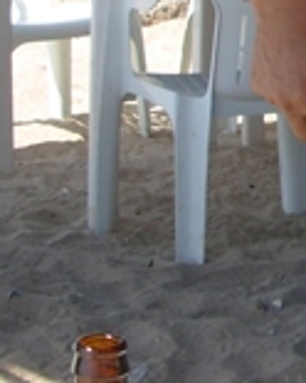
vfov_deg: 11.0
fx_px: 1947
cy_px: -77
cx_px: 610
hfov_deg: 8.5
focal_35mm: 172
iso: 50
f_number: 2.9
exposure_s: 1/683
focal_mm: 6.3
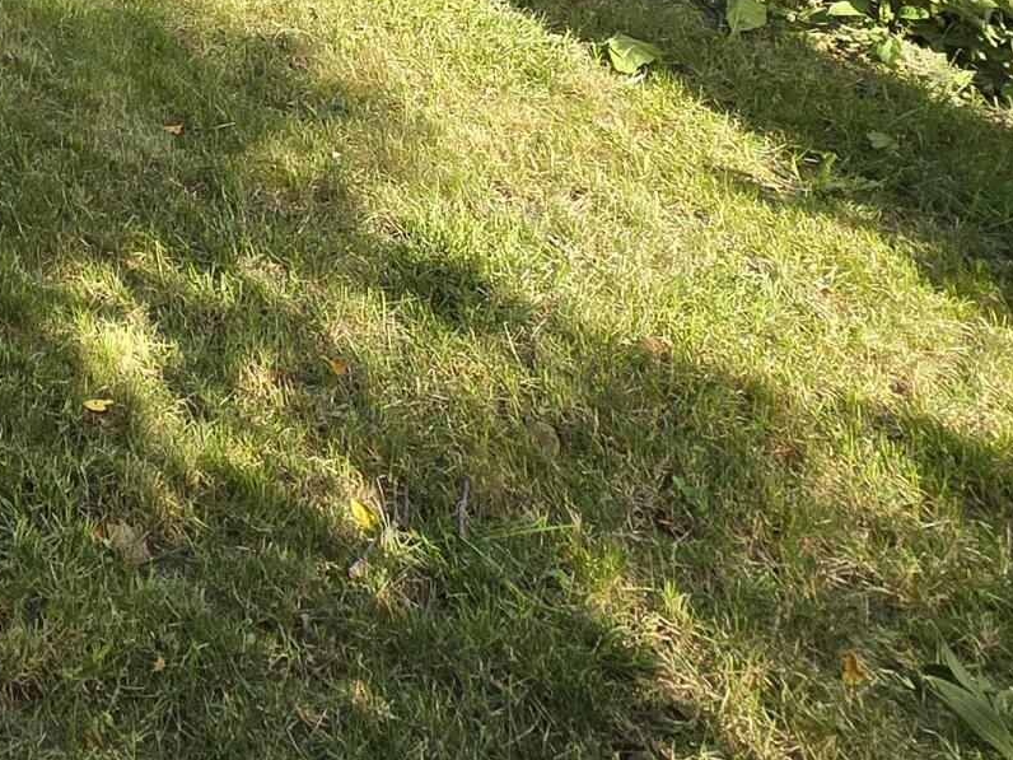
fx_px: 1434
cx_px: -228
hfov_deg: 31.8
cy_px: -577
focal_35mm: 49
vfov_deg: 21.1
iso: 50
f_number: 2.2
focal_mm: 2.2
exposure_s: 1/338
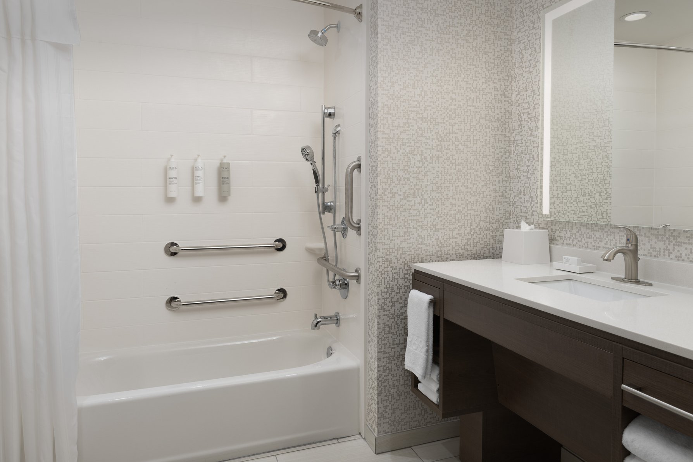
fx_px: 462
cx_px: 346
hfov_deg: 73.7
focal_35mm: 24
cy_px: 231
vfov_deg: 53.1
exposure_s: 1/2
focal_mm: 24
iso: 50
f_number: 11
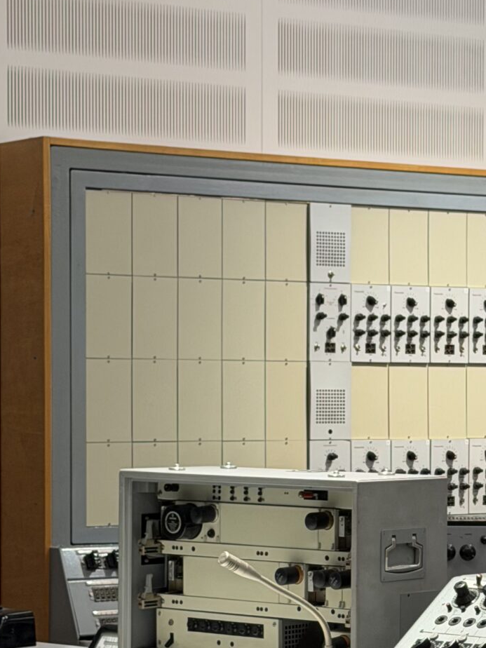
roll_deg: -1.8
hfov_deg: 11.0
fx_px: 2490
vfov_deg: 14.8
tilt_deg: -1.6
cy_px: 450
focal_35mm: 133
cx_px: 508
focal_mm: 6.76
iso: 160
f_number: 1.78
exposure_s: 1/100
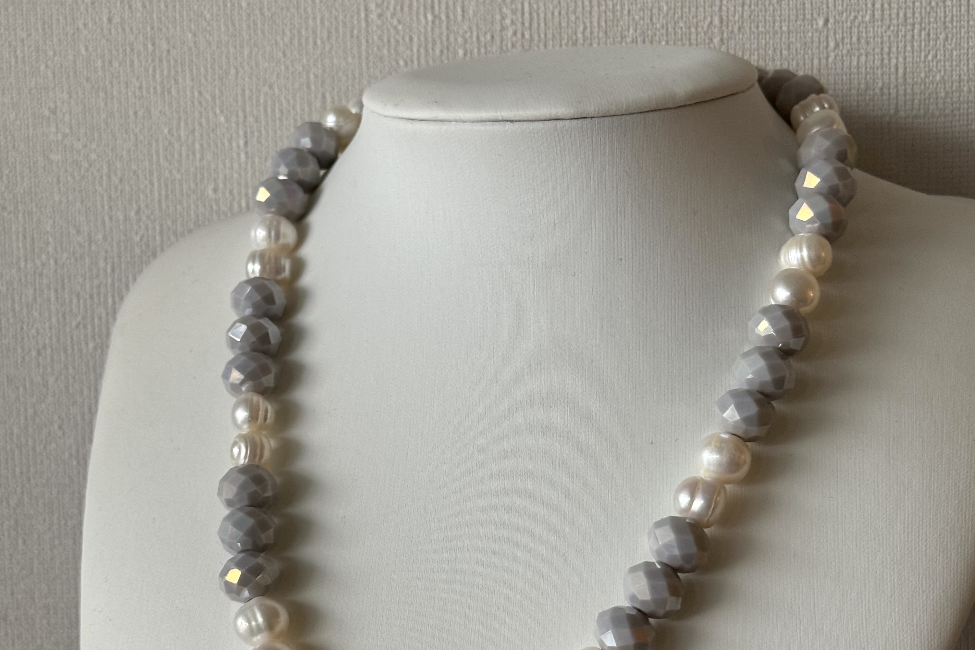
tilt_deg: -4.7
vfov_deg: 20.2
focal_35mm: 67
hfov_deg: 30.1
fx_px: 1815
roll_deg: +2.0
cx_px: 487
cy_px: 432
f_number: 1.78
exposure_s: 1/111
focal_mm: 6.76
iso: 100
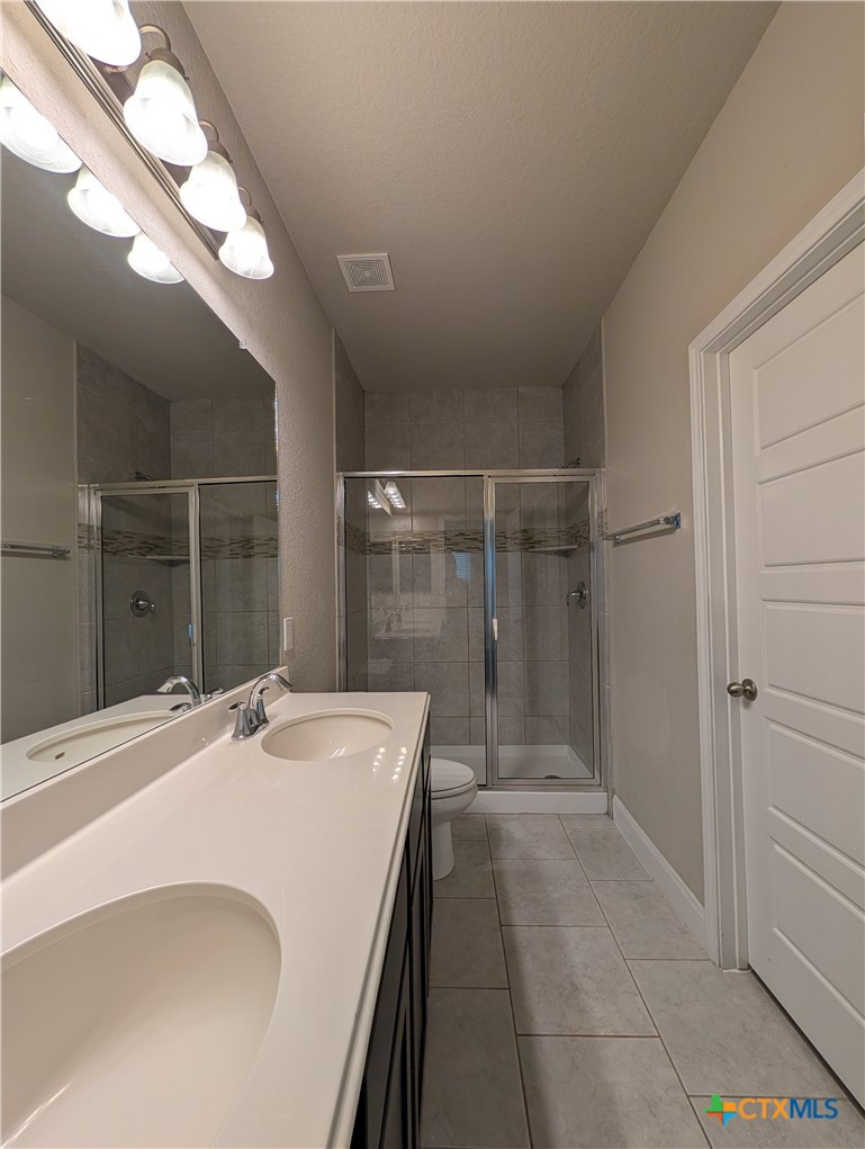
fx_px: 399
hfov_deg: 94.7
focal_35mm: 12
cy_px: 574
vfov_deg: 110.4
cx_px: 432
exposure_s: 1/158
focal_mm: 2.02
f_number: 1.7
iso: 46
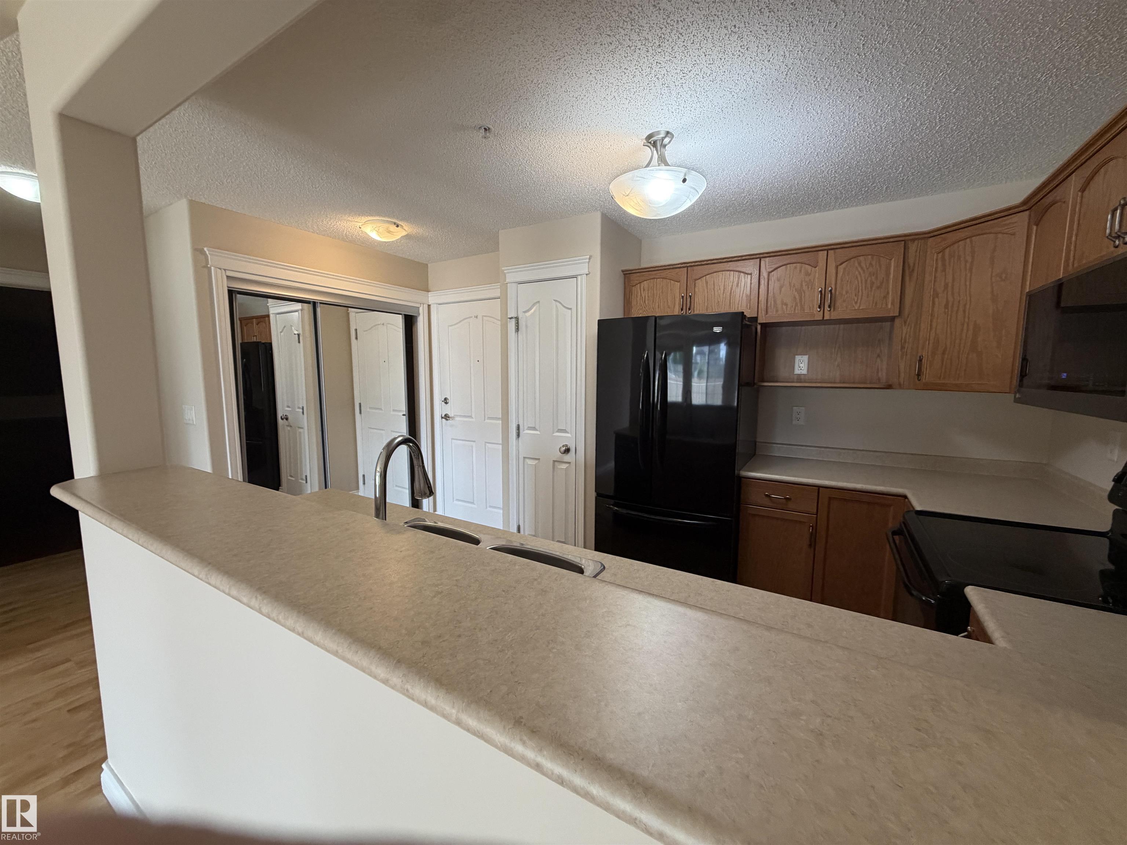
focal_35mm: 14
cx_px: 564
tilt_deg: -6.4
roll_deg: +0.5
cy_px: 422
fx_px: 456
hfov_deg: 102.1
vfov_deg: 85.7
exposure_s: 1/120
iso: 250
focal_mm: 2.22
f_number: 2.2
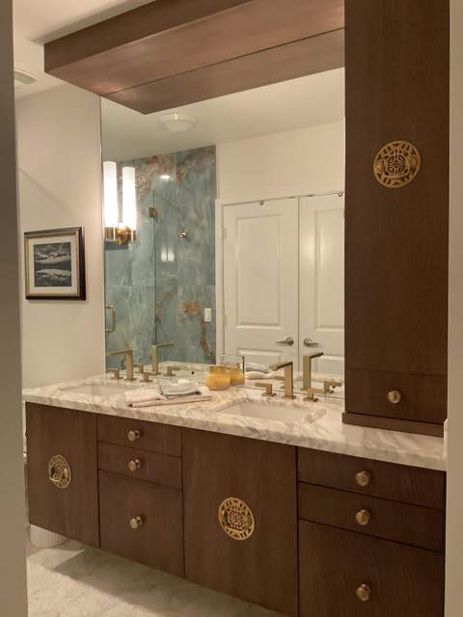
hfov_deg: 48.2
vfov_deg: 61.7
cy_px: 308
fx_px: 517
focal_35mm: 29
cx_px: 232
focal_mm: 3
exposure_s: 1/40
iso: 250
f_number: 1.8
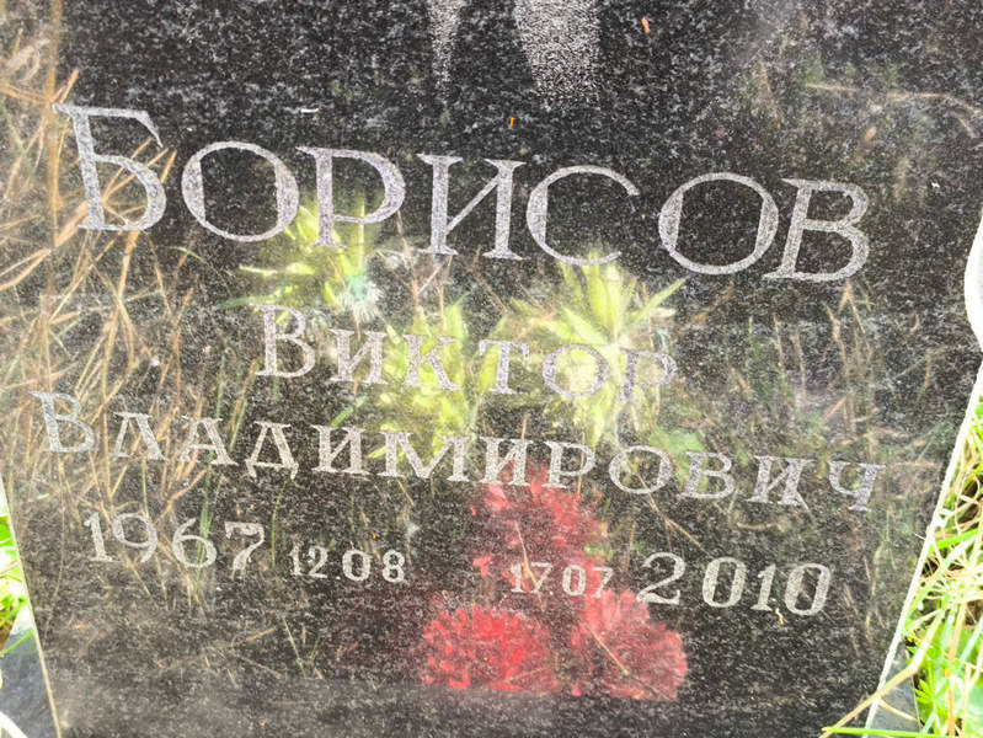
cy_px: 369
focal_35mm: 50
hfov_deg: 38.2
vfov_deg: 29.1
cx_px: 492
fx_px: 1421
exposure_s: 1/50
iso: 64
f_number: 1.7
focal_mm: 4.71
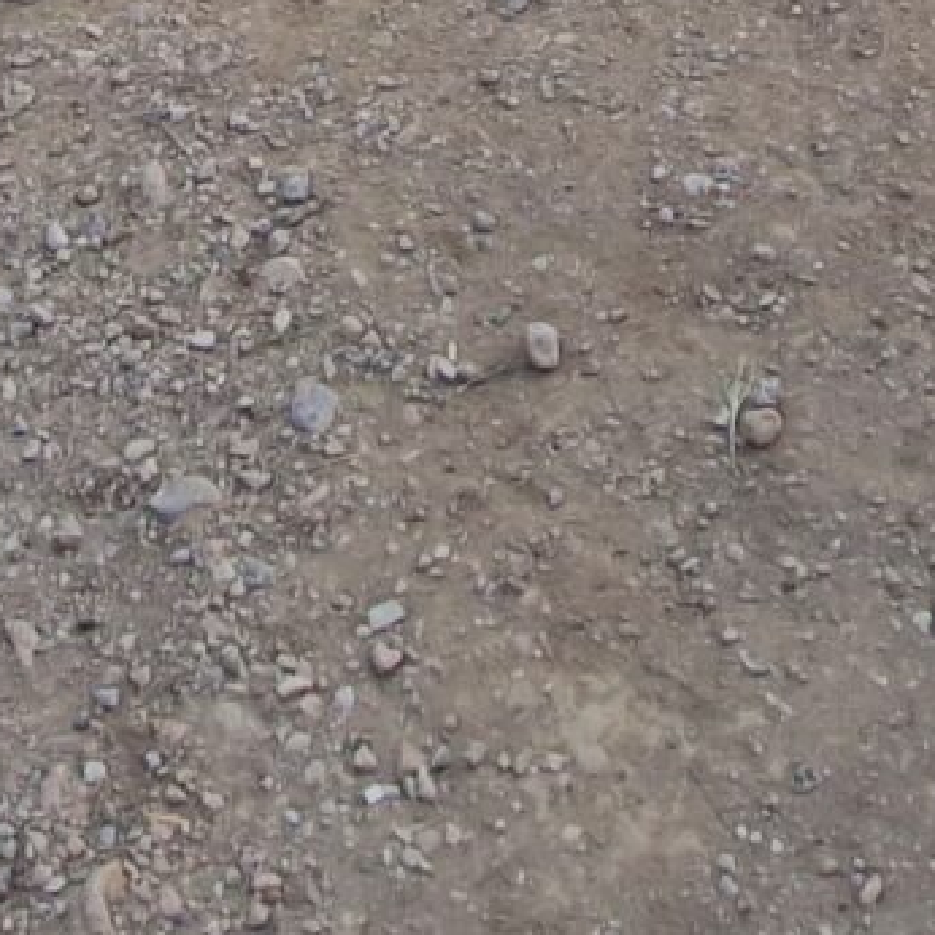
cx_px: 359
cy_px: -1392
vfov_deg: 13.7
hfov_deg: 20.4
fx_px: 2598
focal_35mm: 85
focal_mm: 1.74
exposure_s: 1/275
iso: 50
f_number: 2.2
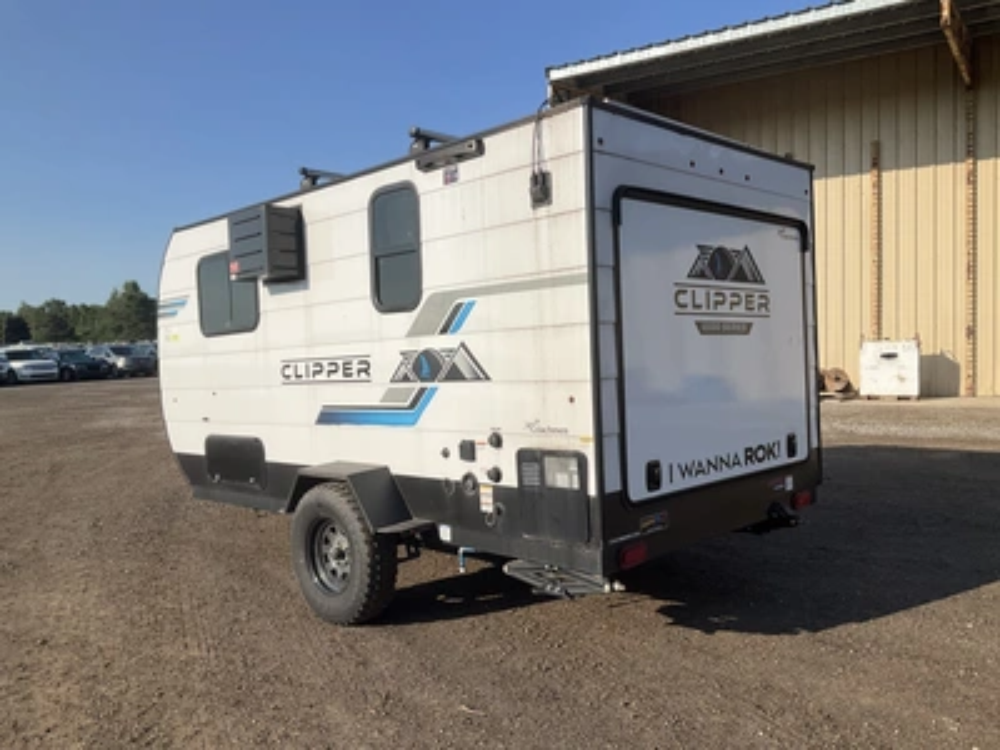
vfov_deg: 48.2
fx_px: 838
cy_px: 375
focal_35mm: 29
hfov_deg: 61.7
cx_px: 500
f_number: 1.8
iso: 25
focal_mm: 3
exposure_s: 1/2801
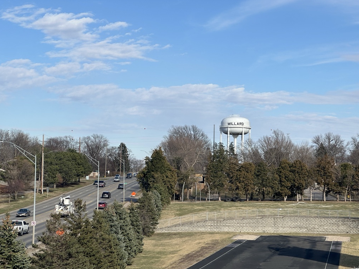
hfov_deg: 25.0
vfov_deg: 18.9
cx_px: 178
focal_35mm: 78
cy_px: 136
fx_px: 809
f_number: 2.8
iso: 32
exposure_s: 1/1085
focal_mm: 9
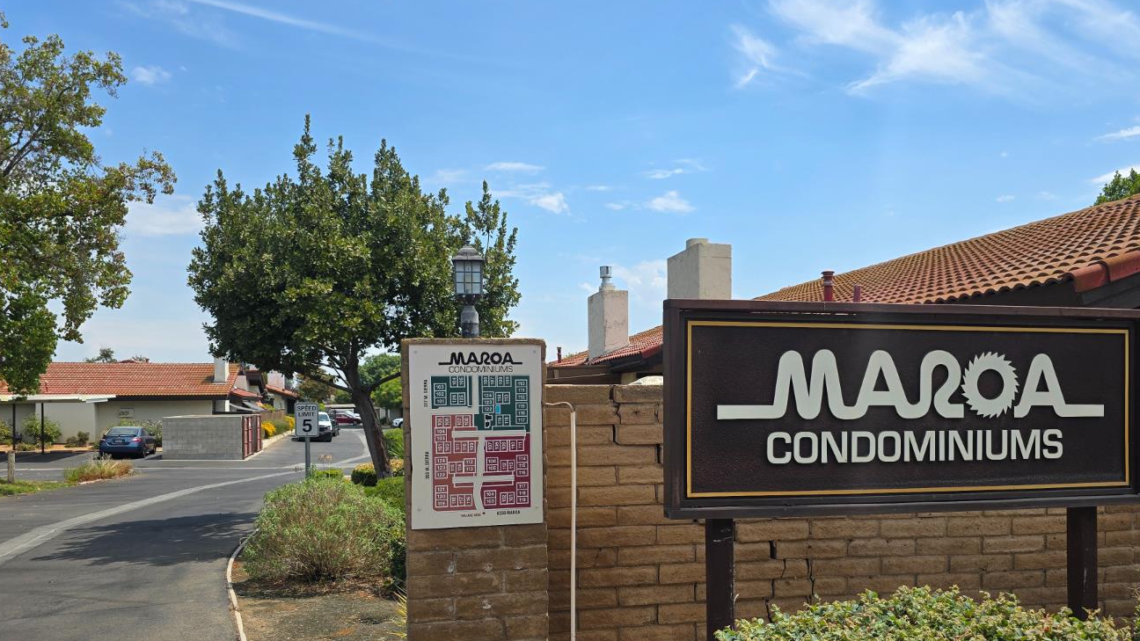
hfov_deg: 66.0
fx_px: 877
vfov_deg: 39.8
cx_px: 597
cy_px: 415
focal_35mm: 29
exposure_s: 1/779
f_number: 1.7
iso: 12
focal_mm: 6.3
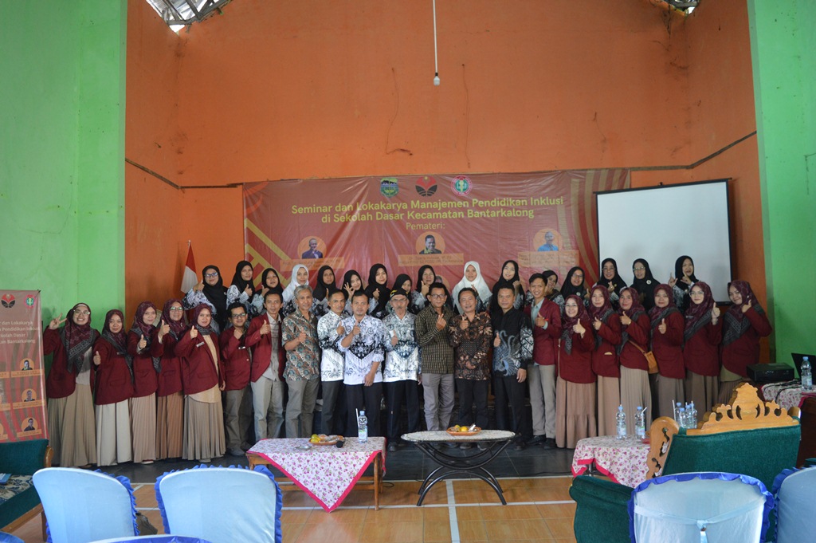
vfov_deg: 43.5
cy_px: 272
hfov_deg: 62.0
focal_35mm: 30
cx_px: 408
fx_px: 679
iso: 900
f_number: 3.5
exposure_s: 1/15
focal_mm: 20
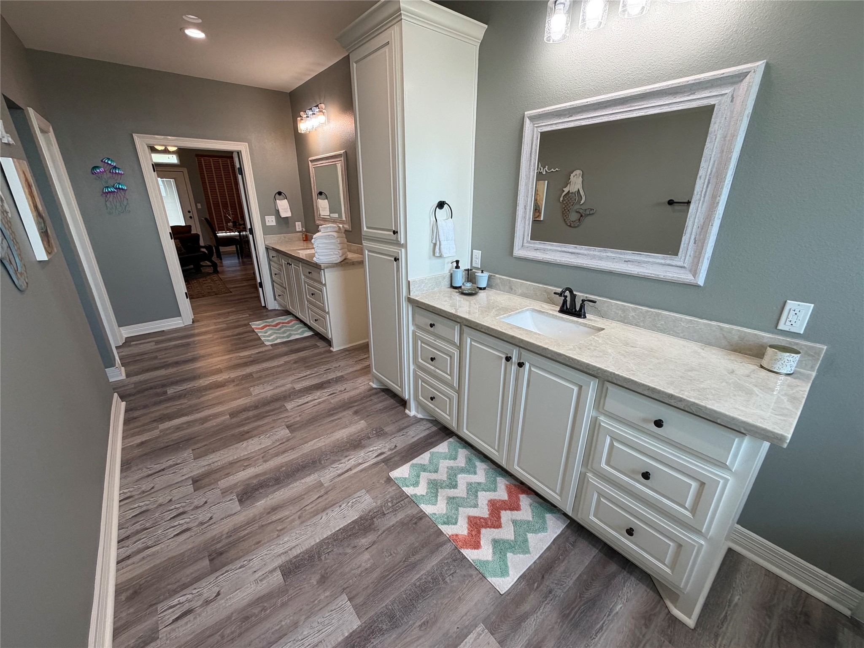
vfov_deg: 85.7
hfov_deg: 102.1
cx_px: 432
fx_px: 349
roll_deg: +0.3
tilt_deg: -21.3
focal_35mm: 14
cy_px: 324
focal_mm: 2.22
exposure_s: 1/120
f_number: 2.2
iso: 160
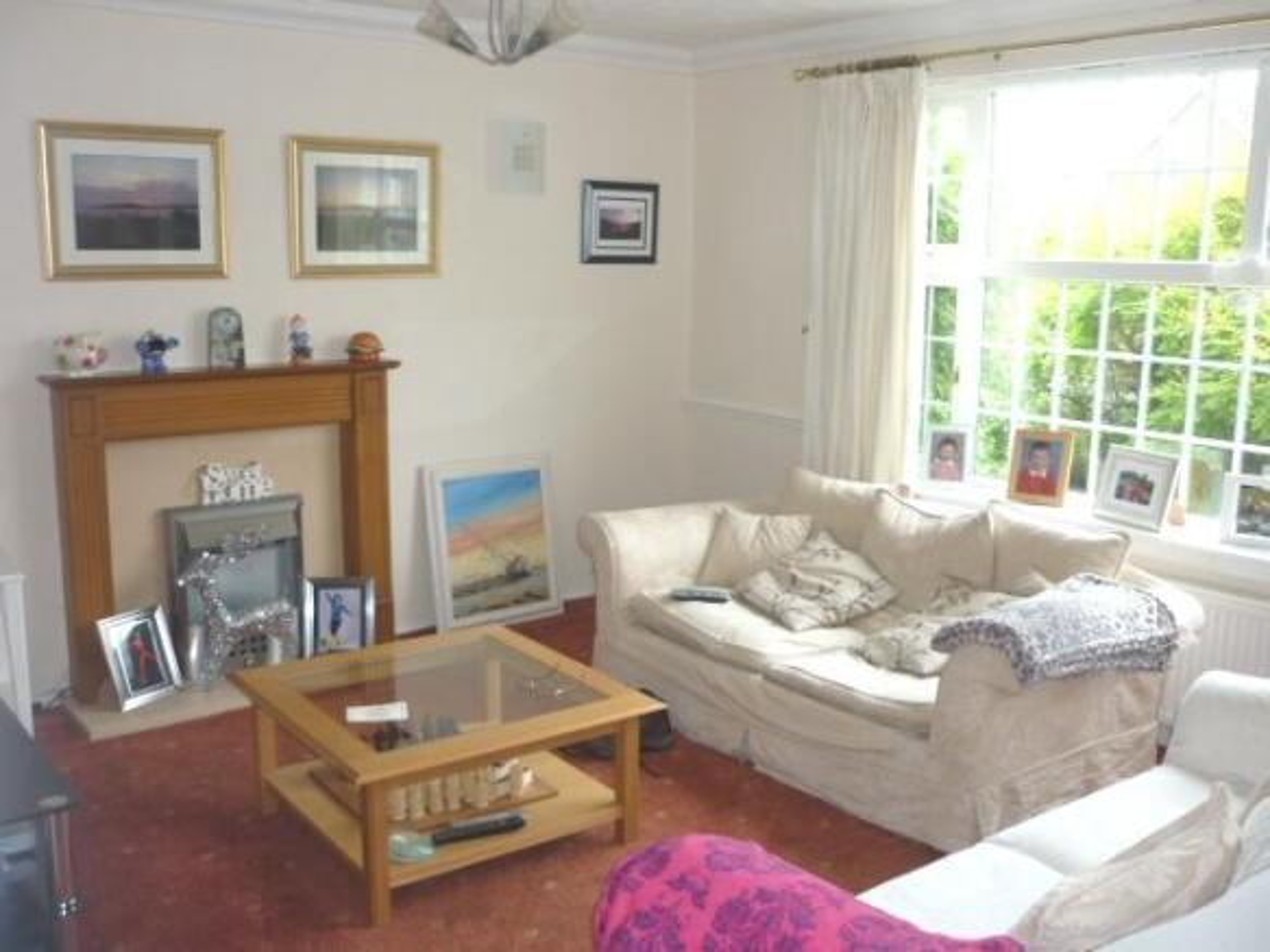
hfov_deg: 55.4
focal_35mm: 33
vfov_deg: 42.9
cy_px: 476
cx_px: 635
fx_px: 1210
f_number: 2.8
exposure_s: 1/30
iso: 100
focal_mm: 5.5
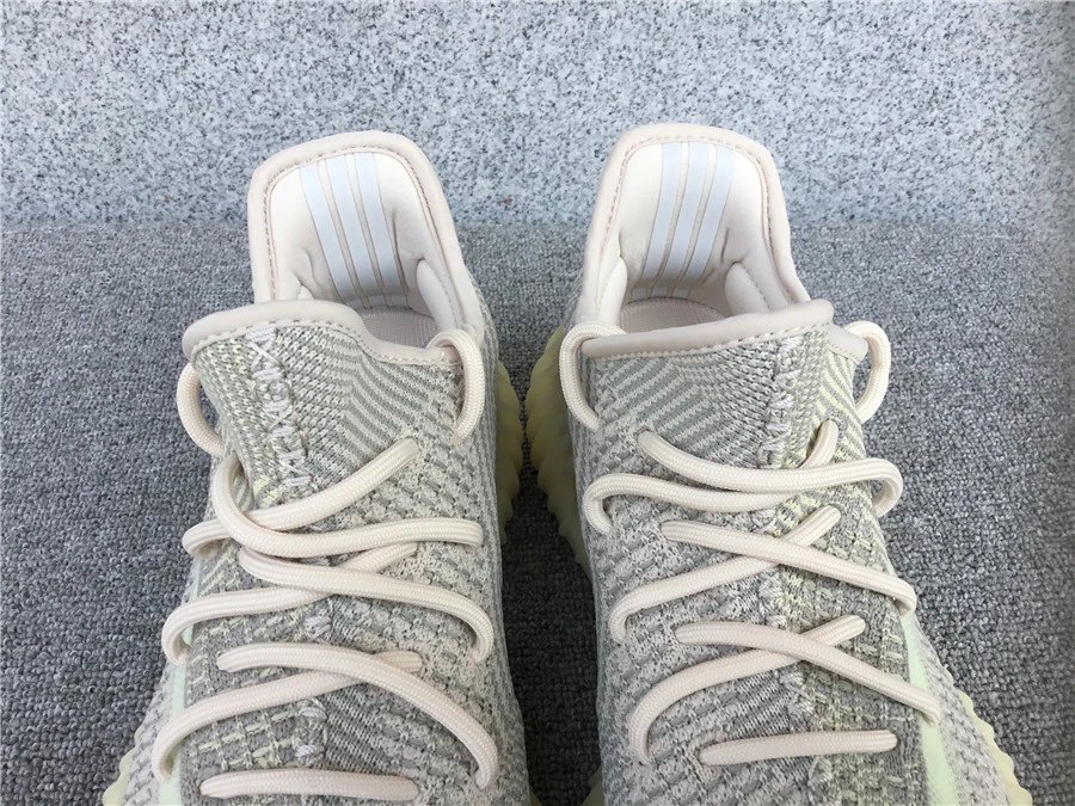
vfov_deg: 45.4
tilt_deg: -43.0
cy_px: 403
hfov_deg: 58.4
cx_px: 538
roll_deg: -1.6
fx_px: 963
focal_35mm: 31
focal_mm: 3.3
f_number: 2.4
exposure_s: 1/463
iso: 25
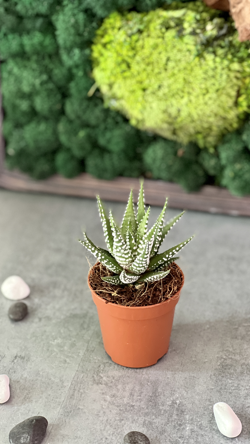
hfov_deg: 14.4
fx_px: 990
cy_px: 222
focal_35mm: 84
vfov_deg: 25.3
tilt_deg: -31.5
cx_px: 146
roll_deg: +0.1
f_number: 2.8
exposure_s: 1/29
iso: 400
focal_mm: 9
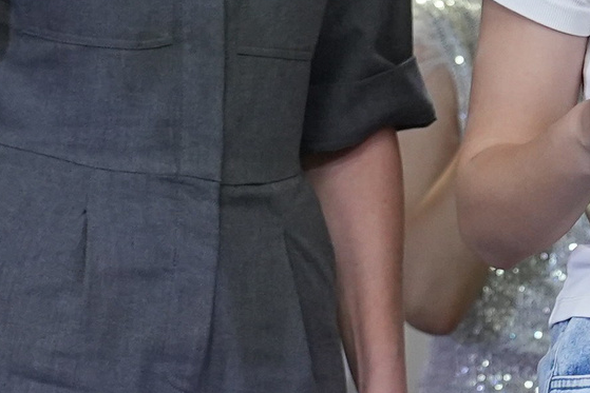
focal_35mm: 1332
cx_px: 593
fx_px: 21834
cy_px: -122
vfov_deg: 1.0
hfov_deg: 1.5
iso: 1000
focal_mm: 194
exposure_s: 1/250
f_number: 2.8
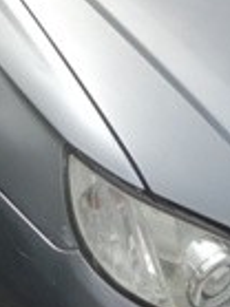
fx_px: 745
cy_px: -86
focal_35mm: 84
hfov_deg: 17.4
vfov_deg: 21.2
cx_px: 49
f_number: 2.2
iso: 100
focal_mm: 3.65
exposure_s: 1/1014
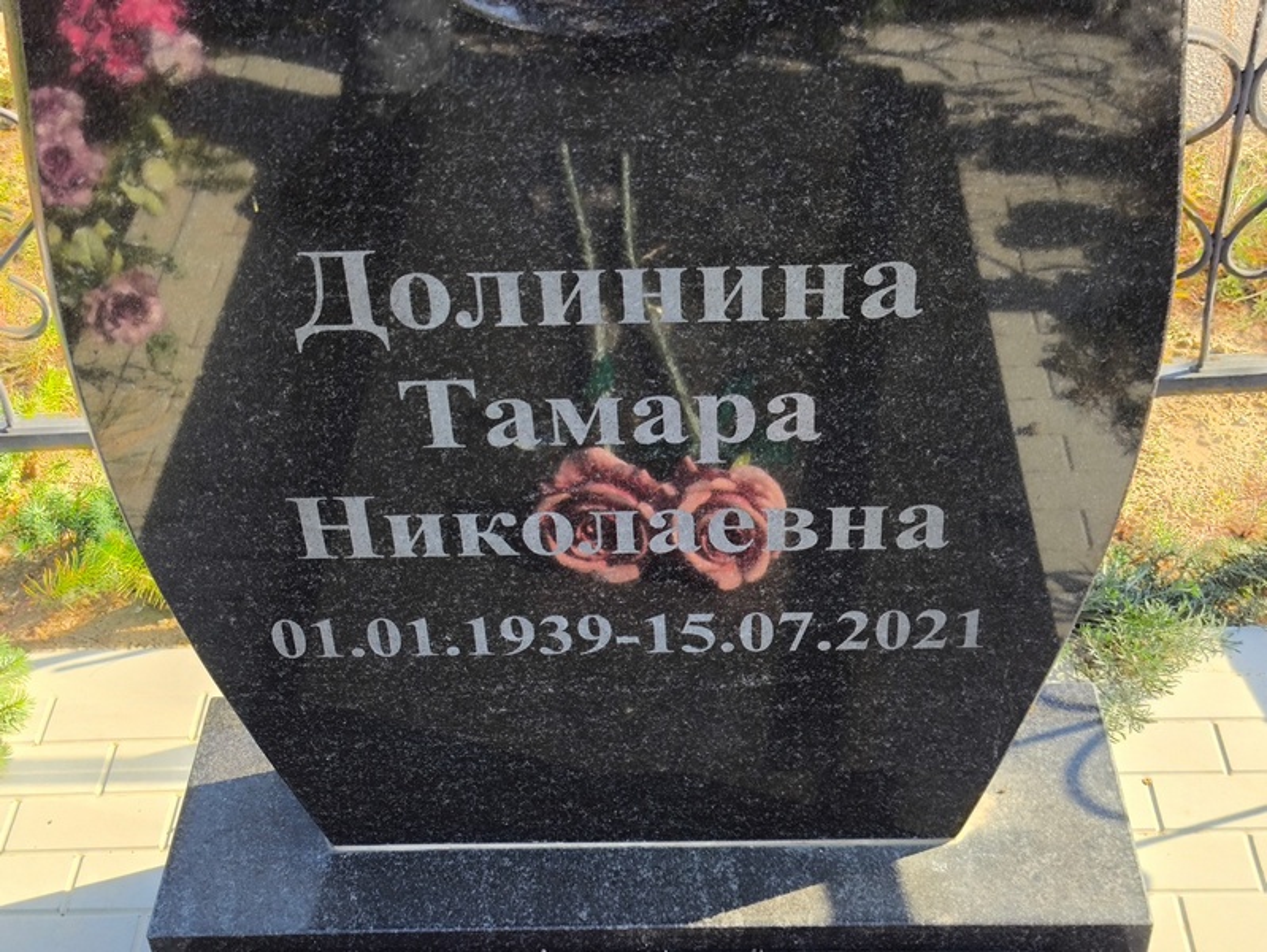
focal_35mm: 50
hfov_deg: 38.2
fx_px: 1831
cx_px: 634
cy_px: 476
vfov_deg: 29.1
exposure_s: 1/282
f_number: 1.7
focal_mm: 4.71
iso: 50
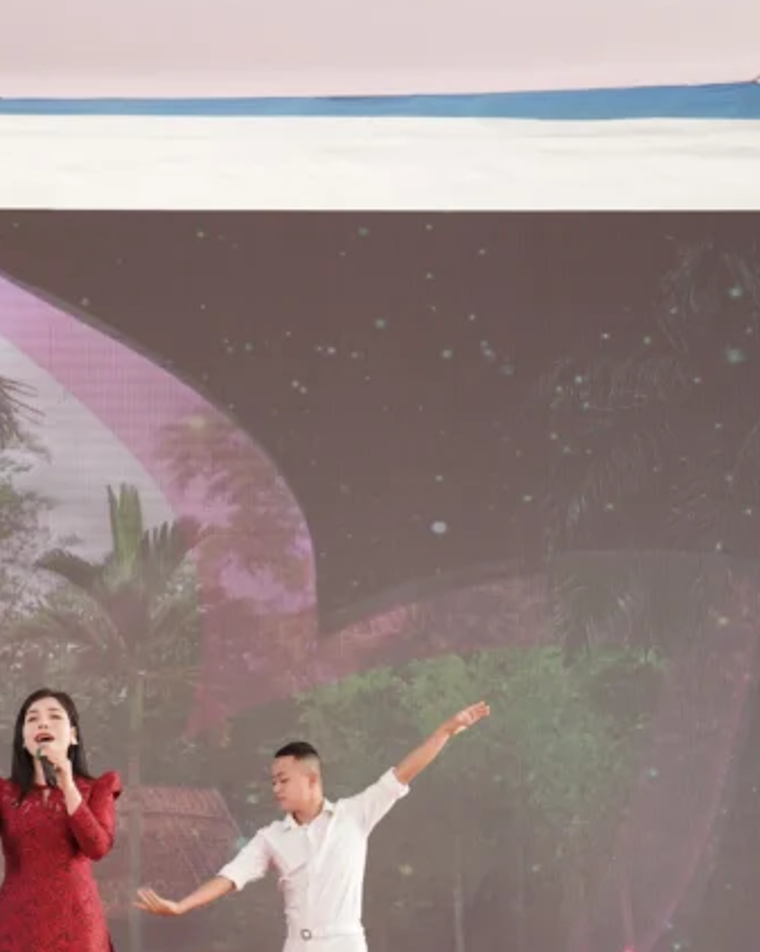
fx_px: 2758
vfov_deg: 19.6
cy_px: 561
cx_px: -115
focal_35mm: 98
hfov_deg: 15.2
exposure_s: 1/200
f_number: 3.2
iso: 160
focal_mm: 43
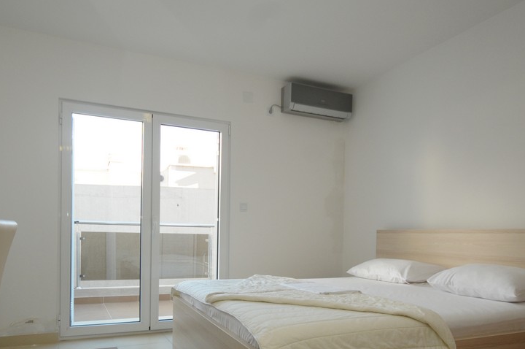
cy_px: 232
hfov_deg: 71.2
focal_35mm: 25
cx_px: 223
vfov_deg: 50.3
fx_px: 364
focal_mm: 10
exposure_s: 1/125
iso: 500
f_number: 5.6
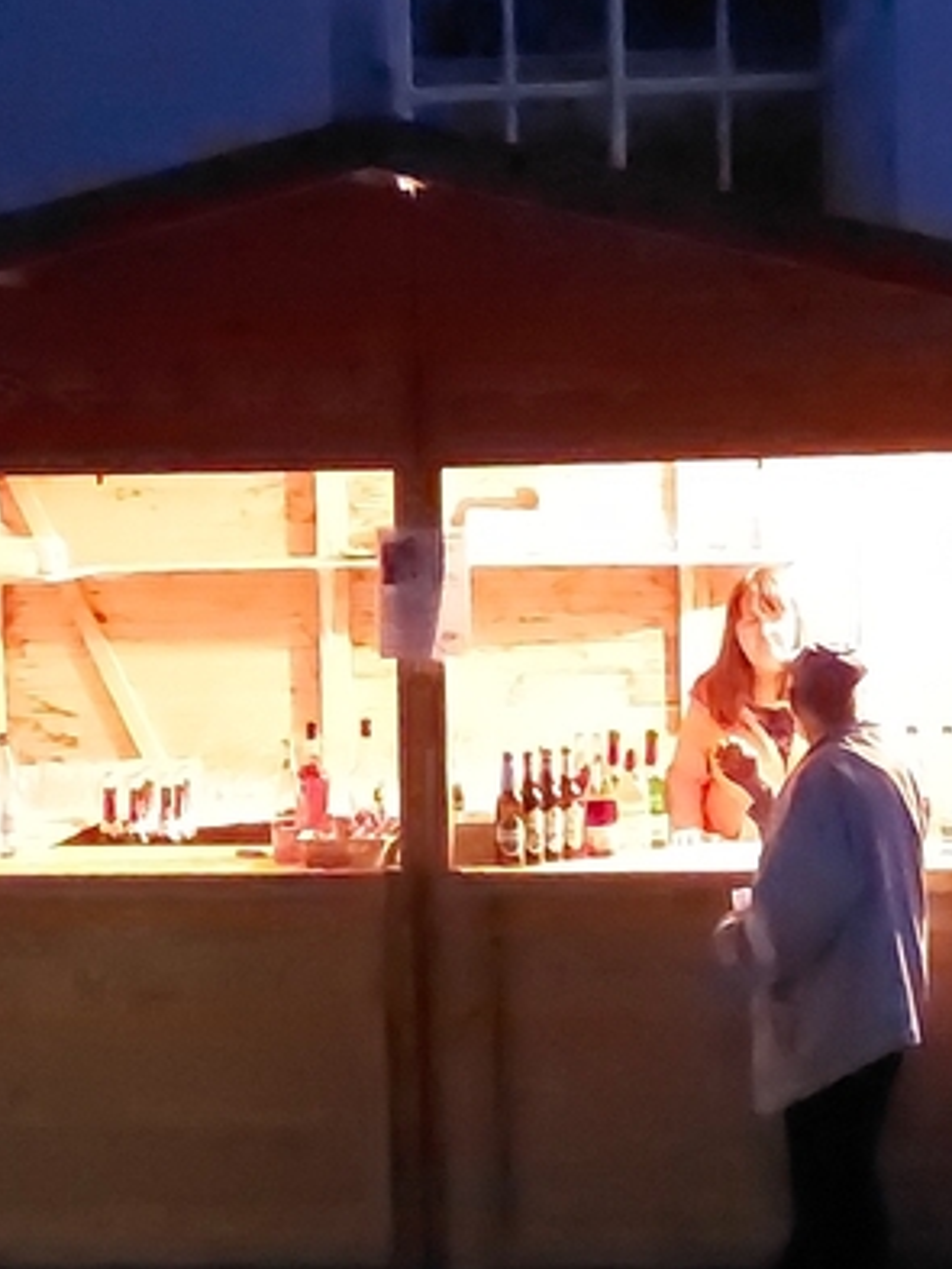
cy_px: 749
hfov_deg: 12.2
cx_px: 445
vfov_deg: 16.1
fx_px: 4471
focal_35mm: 122
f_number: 1.8
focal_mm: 5.23
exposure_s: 1/14.3
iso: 2500
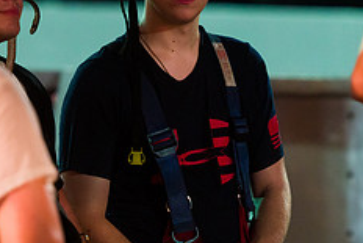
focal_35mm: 387
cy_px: 99
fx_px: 3905
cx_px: 208
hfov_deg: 5.3
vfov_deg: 3.6
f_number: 3.2
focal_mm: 155
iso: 3200
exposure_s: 1/200
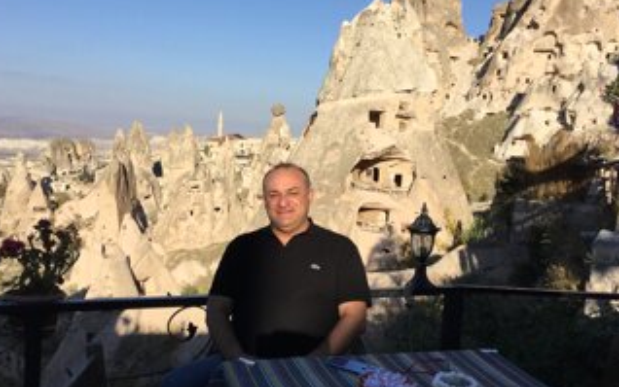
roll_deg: -2.5
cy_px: 221
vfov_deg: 31.2
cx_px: 268
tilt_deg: -8.4
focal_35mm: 41
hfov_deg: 48.1
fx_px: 692
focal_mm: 3.3
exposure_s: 1/1359
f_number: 2.4
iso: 25
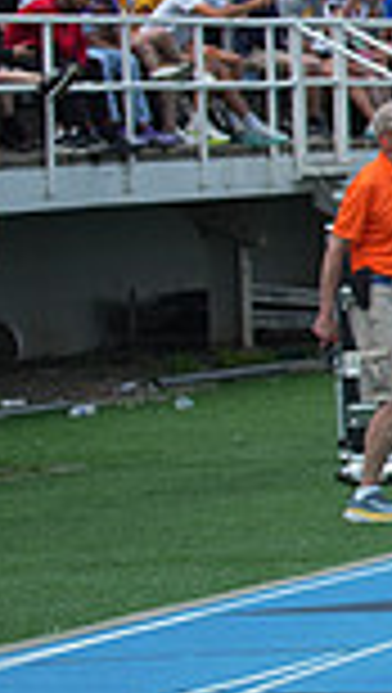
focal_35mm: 414
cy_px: 389
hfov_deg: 2.9
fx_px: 7625
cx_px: 1176
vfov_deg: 5.2
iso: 400
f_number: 5.6
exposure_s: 1/2000
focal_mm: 105
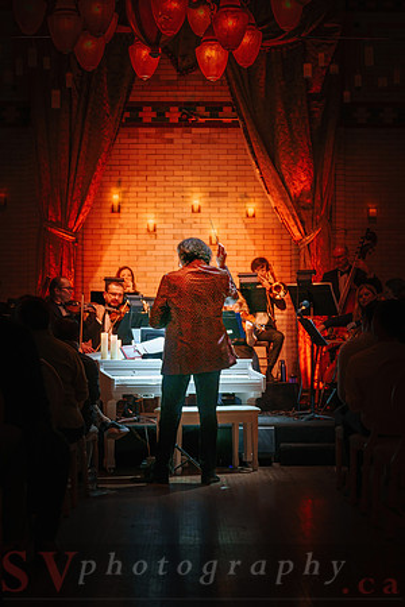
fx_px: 1181
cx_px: 202
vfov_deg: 28.8
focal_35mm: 70
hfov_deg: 19.5
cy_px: 304
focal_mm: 70
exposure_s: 1/60
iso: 1000
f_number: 2.8
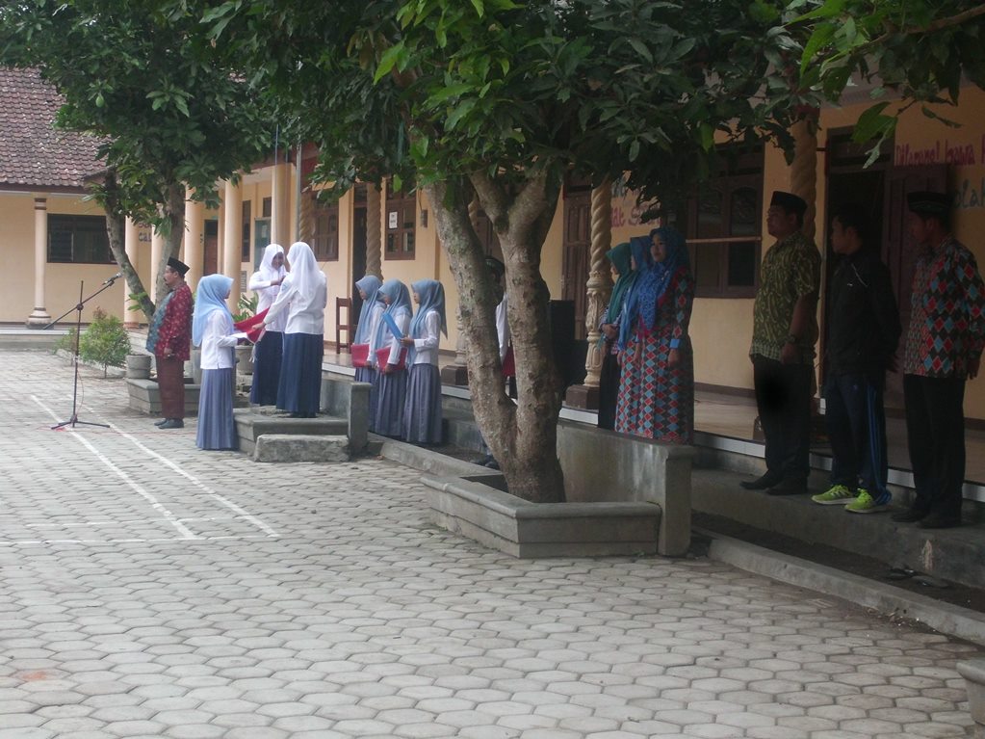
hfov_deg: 32.7
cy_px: 370
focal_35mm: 59
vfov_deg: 24.8
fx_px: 1679
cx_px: 492
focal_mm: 10.5
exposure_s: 1/80
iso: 100
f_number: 3.7
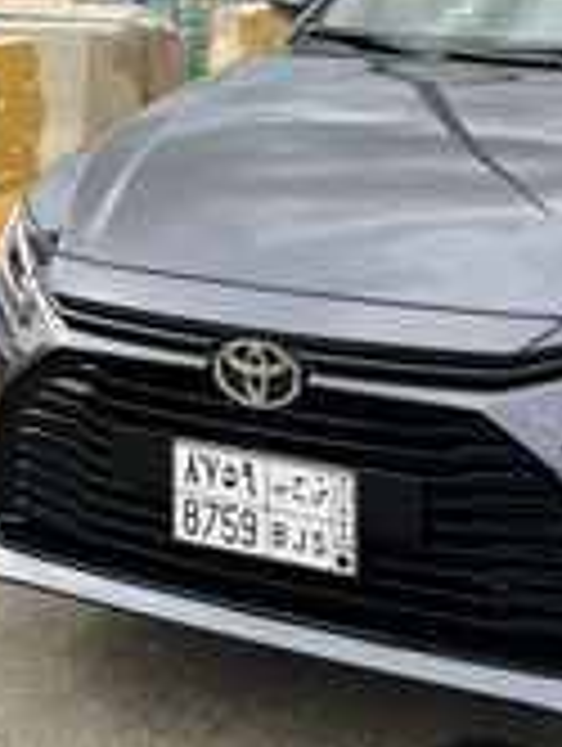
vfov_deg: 28.4
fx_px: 1425
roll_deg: -0.4
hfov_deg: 21.5
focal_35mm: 66
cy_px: 101
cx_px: 560
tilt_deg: -8.6
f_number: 1.78
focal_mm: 6.86
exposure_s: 1/1272
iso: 80
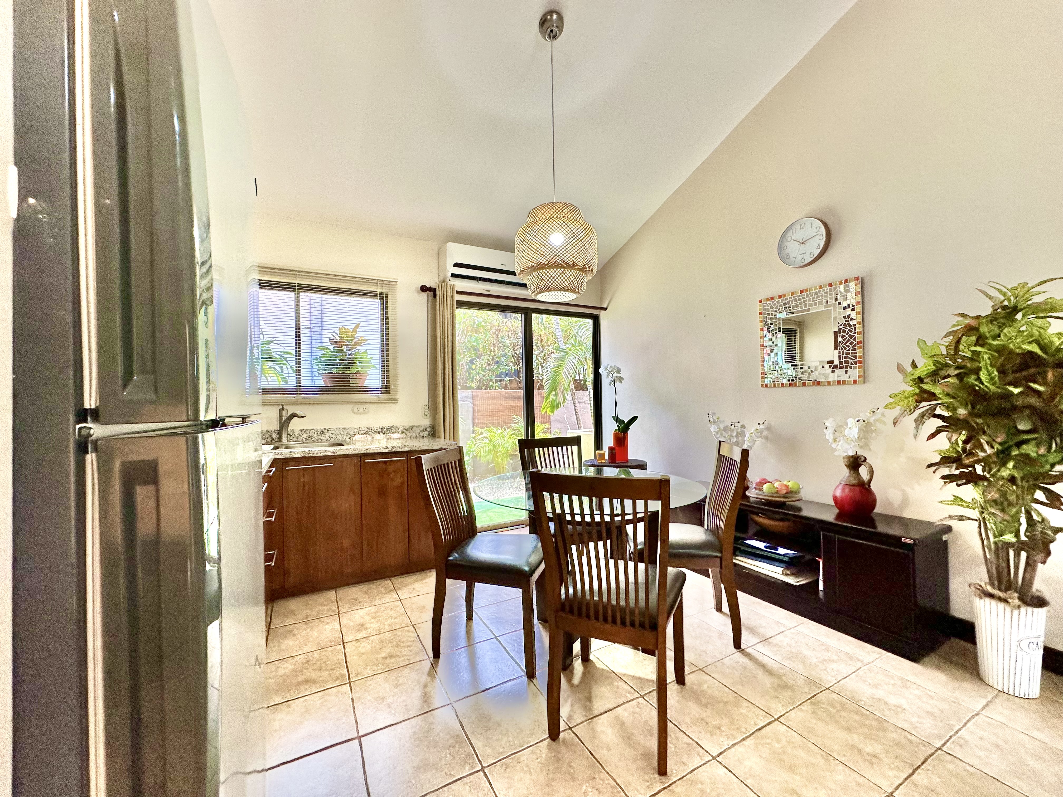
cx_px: 532
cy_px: 398
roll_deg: +0.9
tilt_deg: +0.0
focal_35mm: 14
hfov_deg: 102.1
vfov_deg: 85.7
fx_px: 430
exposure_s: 1/120
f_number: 2.2
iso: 125
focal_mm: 2.22
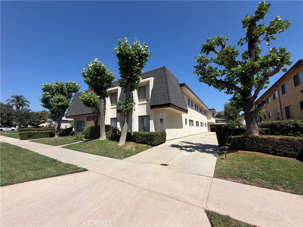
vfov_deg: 85.7
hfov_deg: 102.1
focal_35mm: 14
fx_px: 123
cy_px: 114
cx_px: 152
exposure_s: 1/1050
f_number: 2.2
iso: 20
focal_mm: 2.22
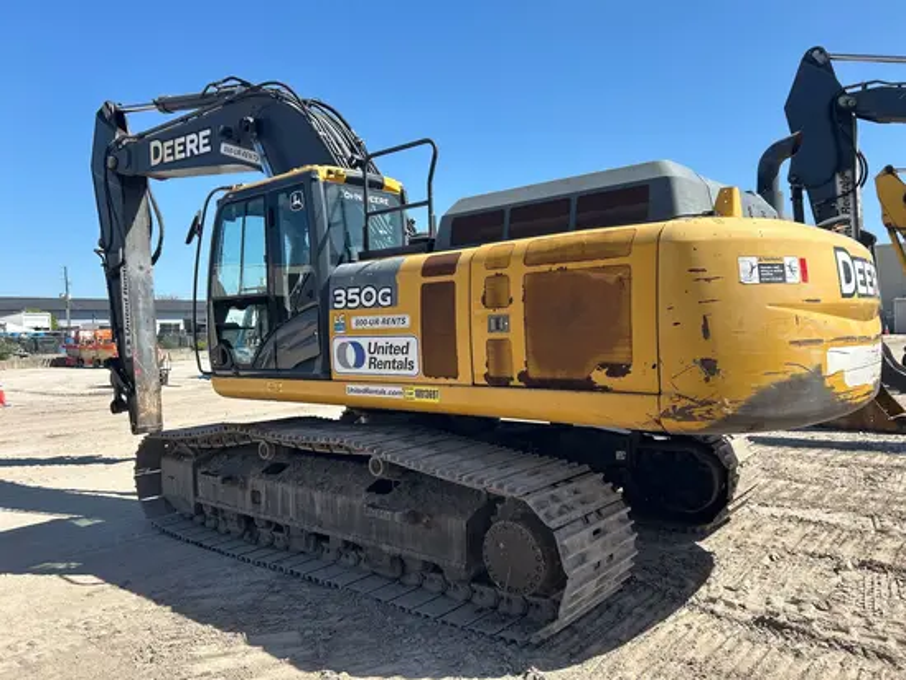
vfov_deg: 53.1
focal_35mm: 26
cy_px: 340
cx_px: 453
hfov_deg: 67.3
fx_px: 681
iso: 50
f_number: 1.5
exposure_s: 1/2841
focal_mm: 5.7
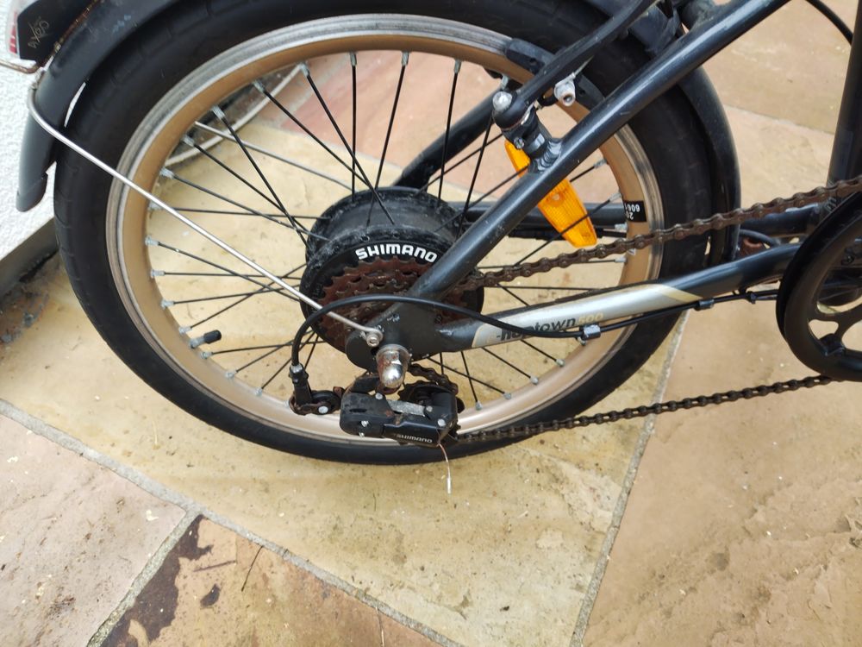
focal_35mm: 26
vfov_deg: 53.1
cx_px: 431
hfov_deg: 67.3
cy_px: 324
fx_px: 647
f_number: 1.8
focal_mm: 4.75
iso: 144
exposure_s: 1/100
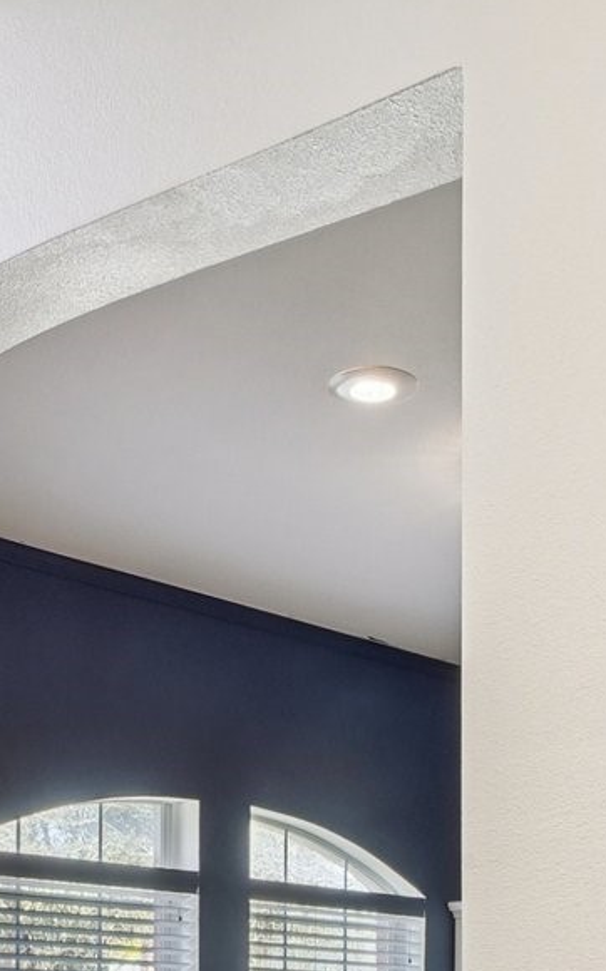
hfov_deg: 23.9
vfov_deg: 33.1
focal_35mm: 54
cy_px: 1052
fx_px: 1428
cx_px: 321
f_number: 8
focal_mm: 10
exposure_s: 1/20
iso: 400
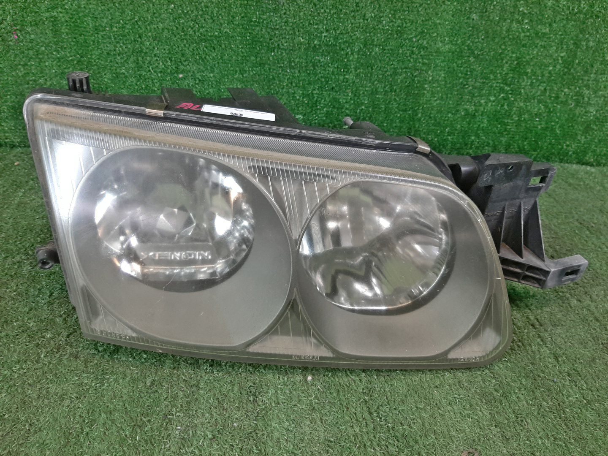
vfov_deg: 53.1
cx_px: 304
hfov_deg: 67.3
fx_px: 457
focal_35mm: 26
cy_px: 228
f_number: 1.7
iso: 105
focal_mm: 3.93
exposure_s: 1/50
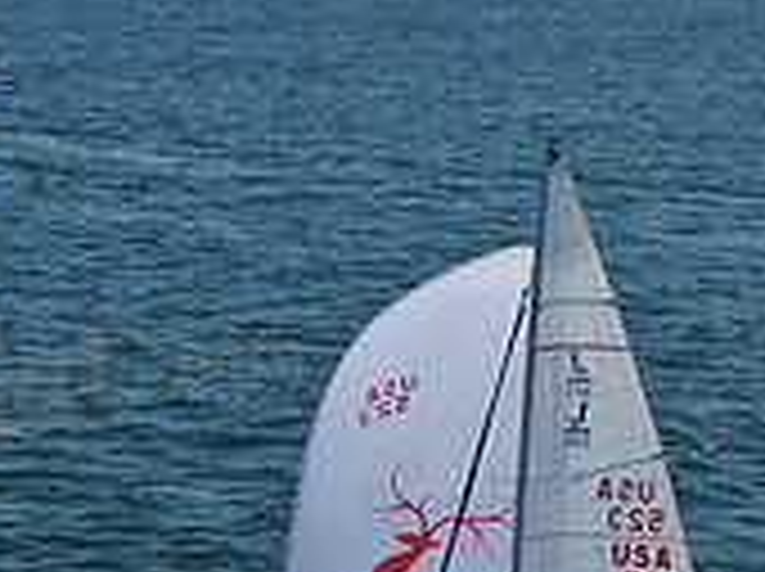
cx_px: 526
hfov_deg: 13.4
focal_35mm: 147
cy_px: 615
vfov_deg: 10.0
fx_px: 3244
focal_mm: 7.39
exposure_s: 1/1600
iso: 100
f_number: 3.6
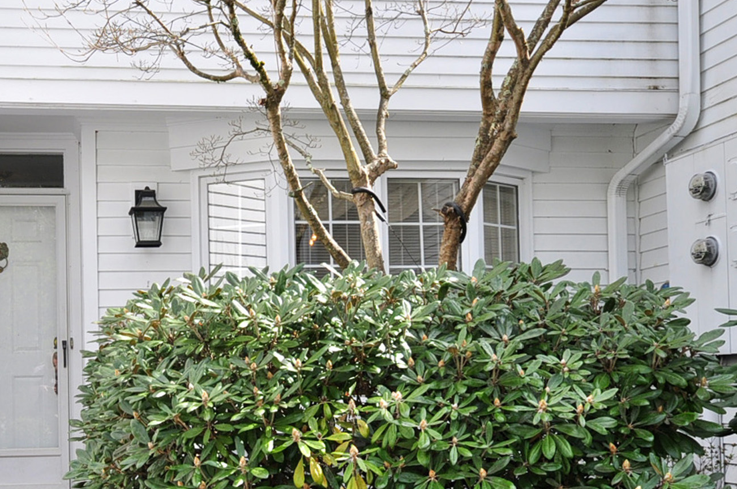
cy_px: 359
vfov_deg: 26.6
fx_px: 1025
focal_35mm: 50
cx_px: 178
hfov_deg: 38.5
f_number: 8
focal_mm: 15
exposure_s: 1/200
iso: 200
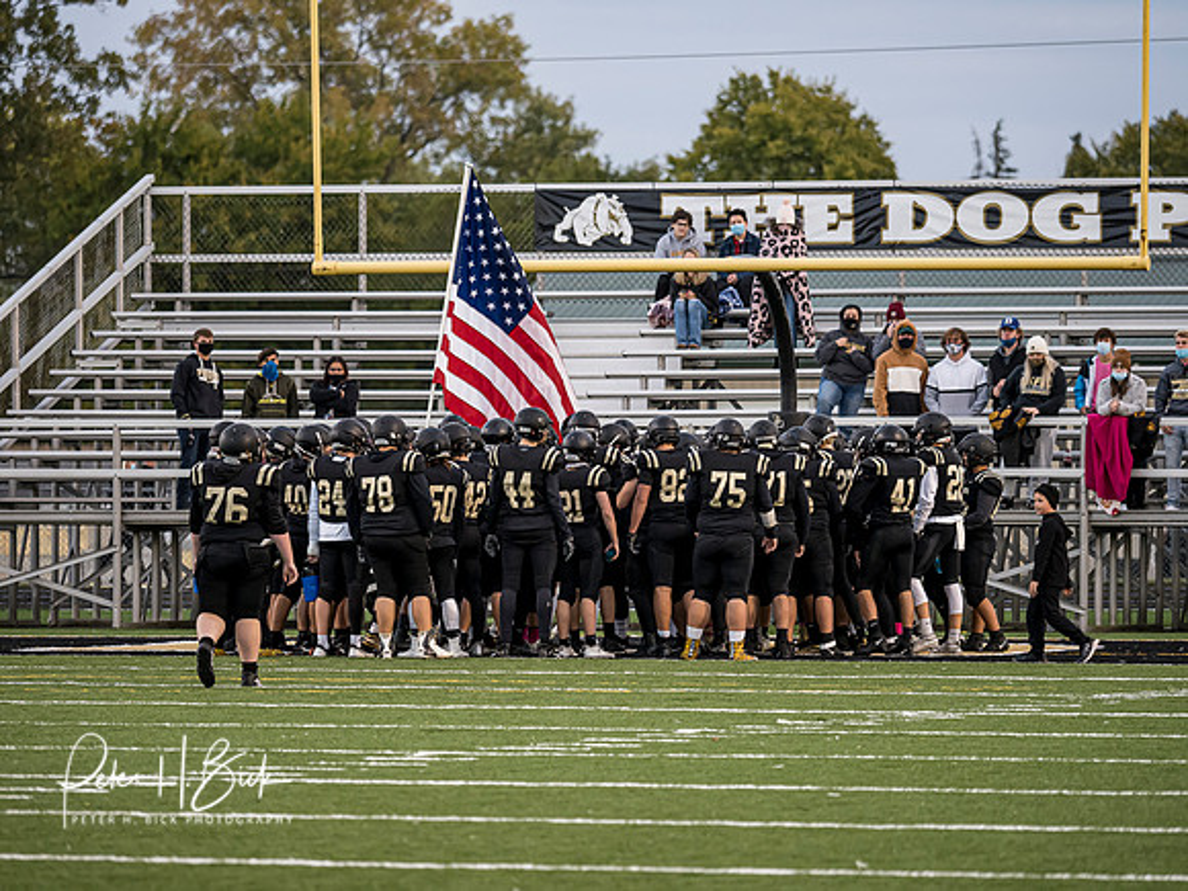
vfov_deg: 5.0
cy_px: 446
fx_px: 10296
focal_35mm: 300
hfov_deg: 6.6
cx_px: 594
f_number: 2.8
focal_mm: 150
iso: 1000
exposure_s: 1/640
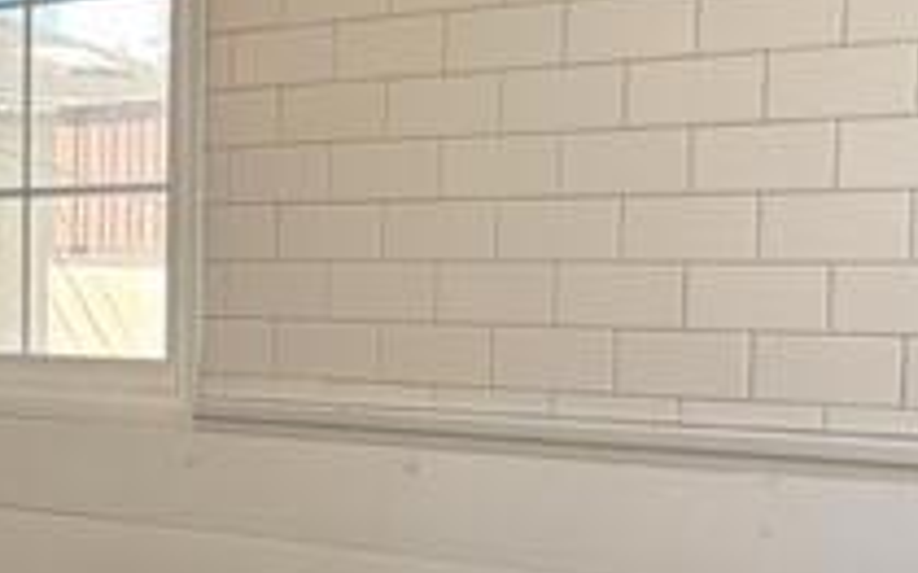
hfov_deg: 22.0
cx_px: -297
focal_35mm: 84
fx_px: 2100
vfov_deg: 15.5
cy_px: 433
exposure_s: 1/350
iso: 50
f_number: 1.5
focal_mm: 5.7
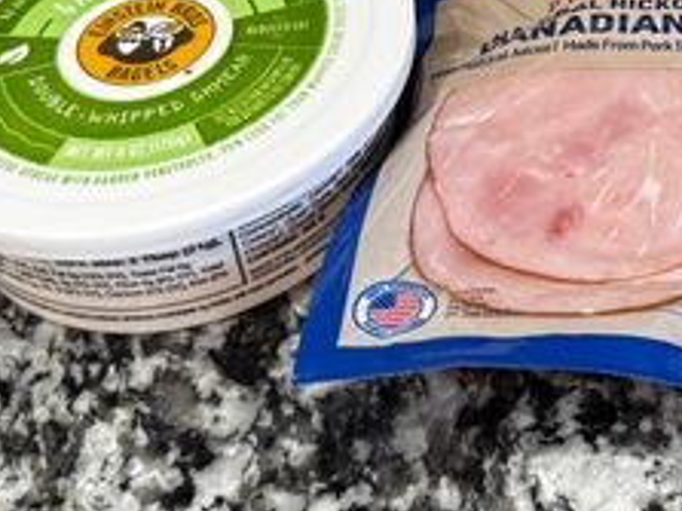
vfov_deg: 16.6
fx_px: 1693
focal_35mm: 86
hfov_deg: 21.8
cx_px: 716
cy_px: -55
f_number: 1.78
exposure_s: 1/60
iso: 200
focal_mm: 6.76
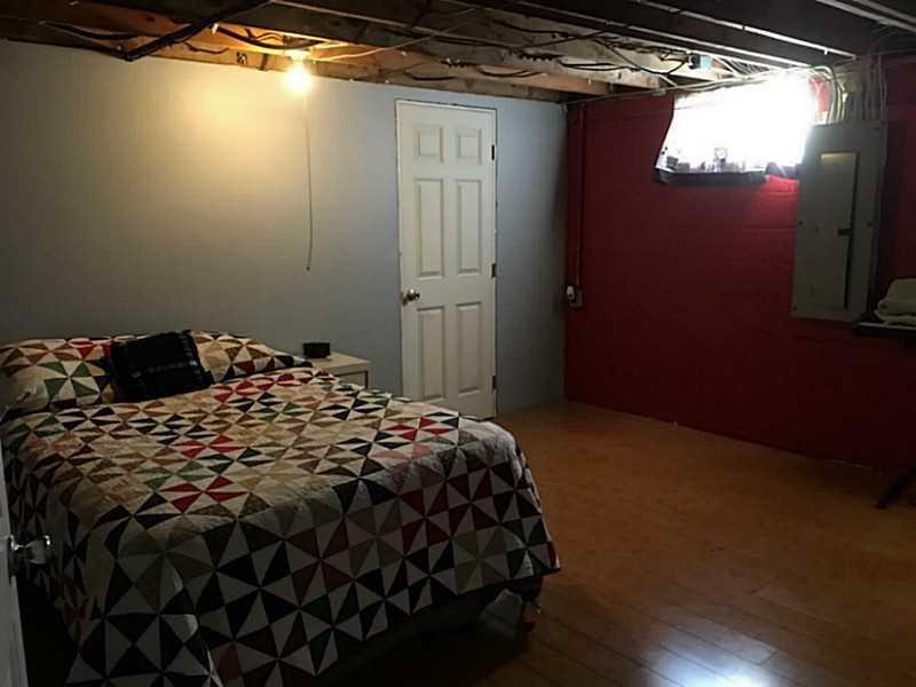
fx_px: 767
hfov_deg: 61.7
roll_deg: +1.0
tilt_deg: -9.1
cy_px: 344
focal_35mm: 29
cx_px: 458
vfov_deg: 48.2
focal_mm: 4.15
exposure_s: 1/15
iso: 200
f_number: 2.2
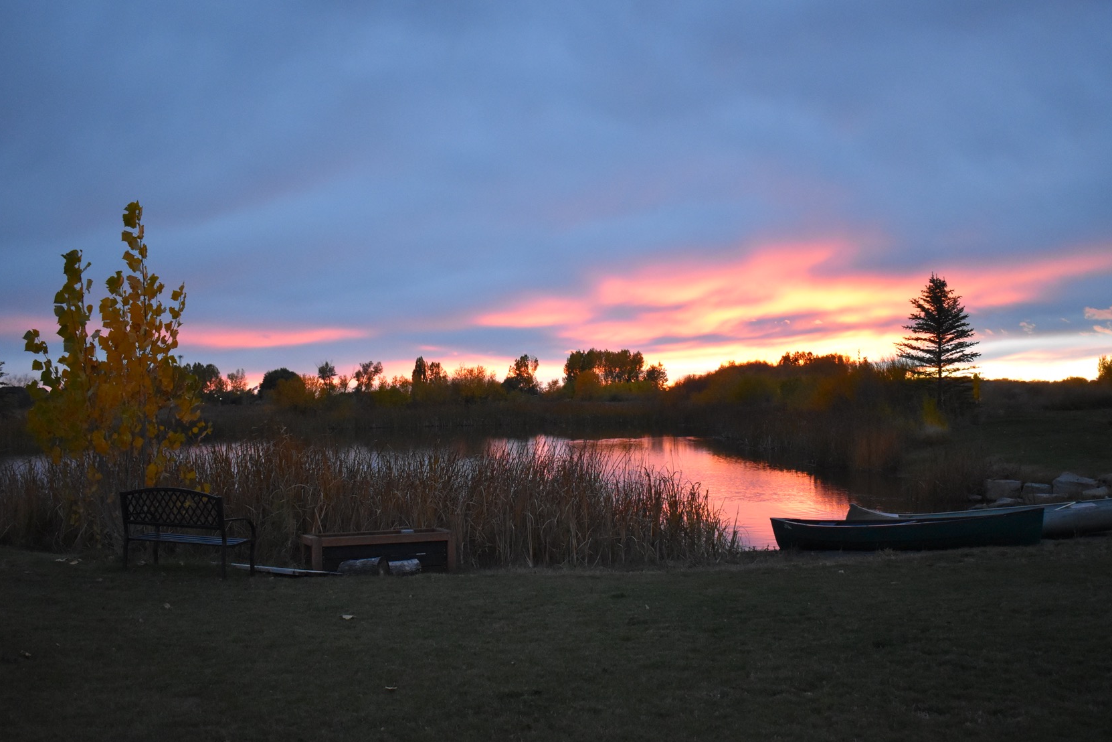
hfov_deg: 49.6
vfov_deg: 34.2
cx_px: 545
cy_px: 380
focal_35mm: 39
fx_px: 1205
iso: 2500
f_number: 4
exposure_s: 1/125
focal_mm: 24
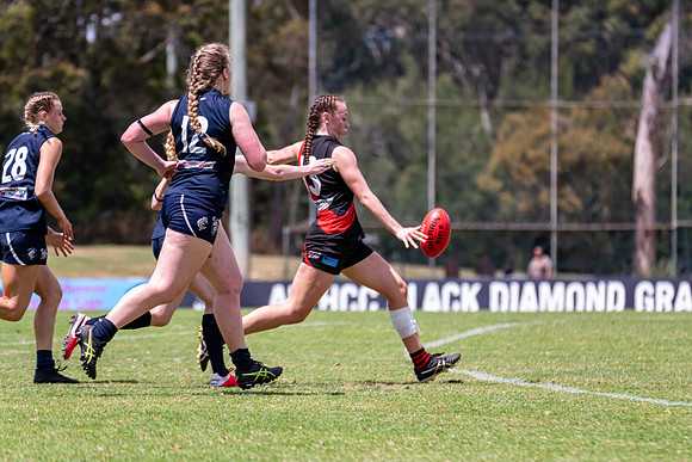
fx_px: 5548
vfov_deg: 4.8
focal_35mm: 289
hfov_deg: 7.1
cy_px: 231
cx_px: 384
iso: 800
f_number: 6.3
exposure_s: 1/2500
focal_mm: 260
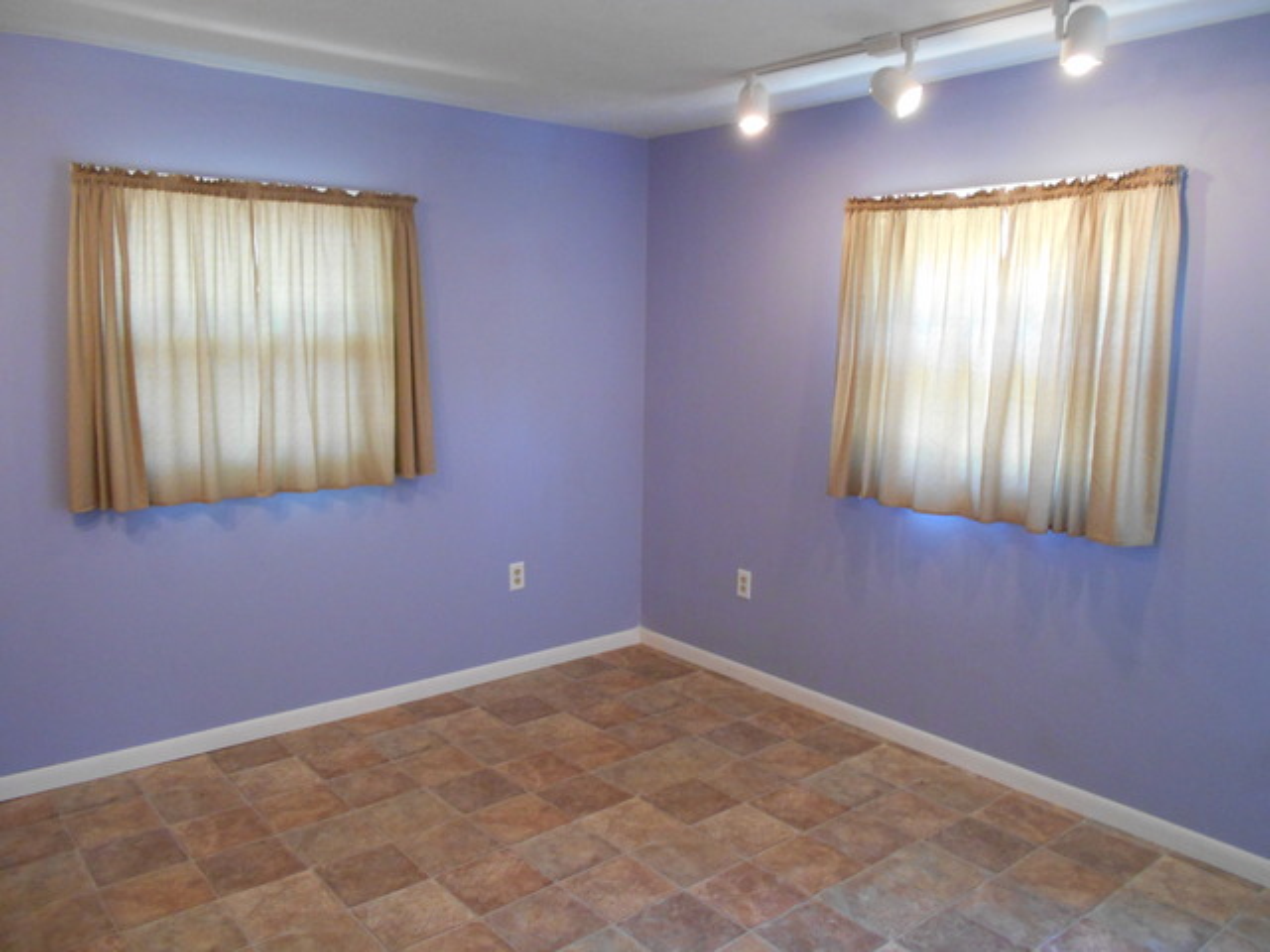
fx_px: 954
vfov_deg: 53.1
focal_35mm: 26
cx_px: 635
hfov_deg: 67.3
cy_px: 476
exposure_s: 1/30
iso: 400
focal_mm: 4.6
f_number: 3.2
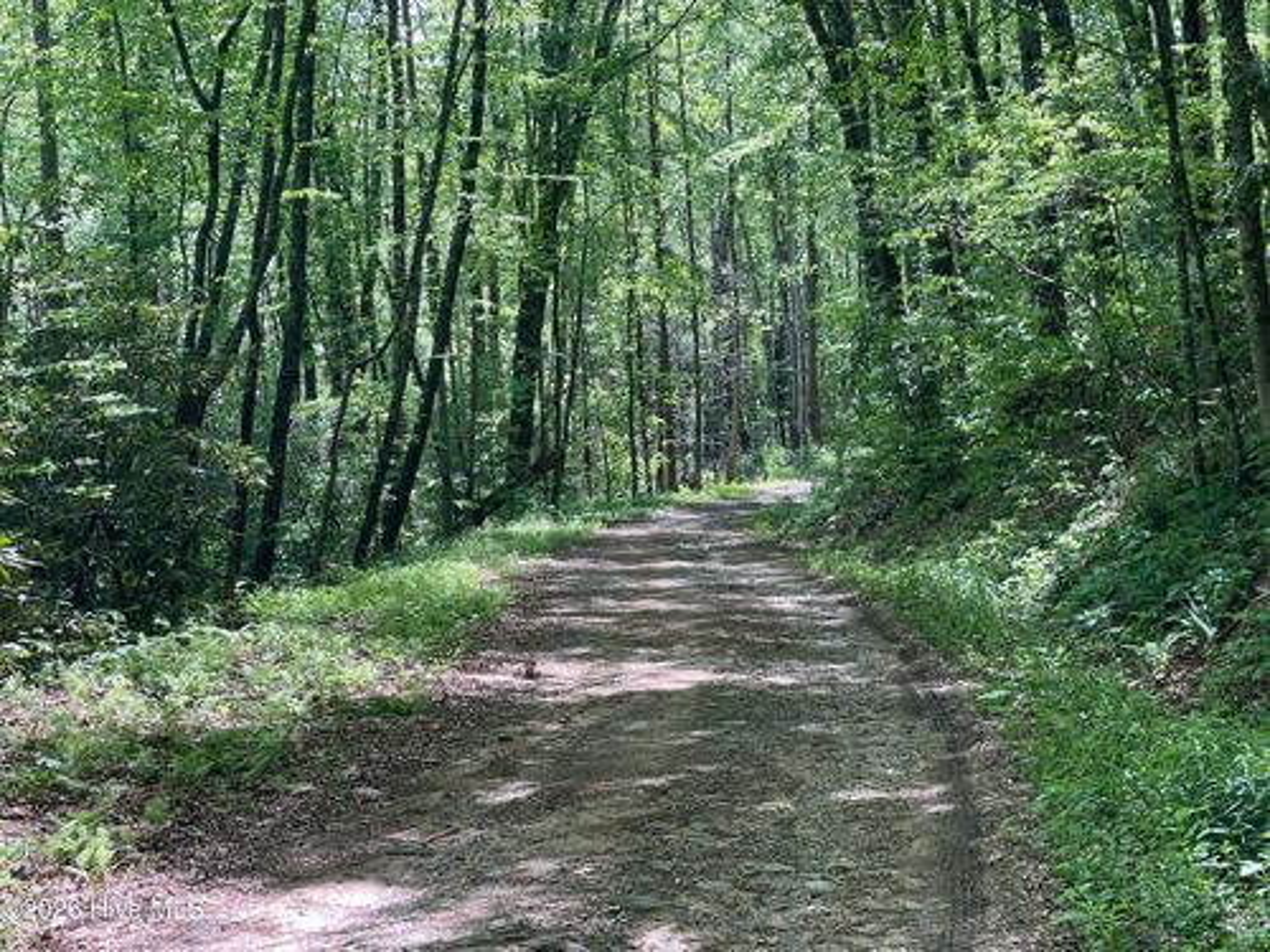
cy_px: 476
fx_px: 2348
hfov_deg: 30.3
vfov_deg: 22.9
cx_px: 635
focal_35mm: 64
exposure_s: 1/121
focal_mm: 7.5
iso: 40
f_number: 2.2
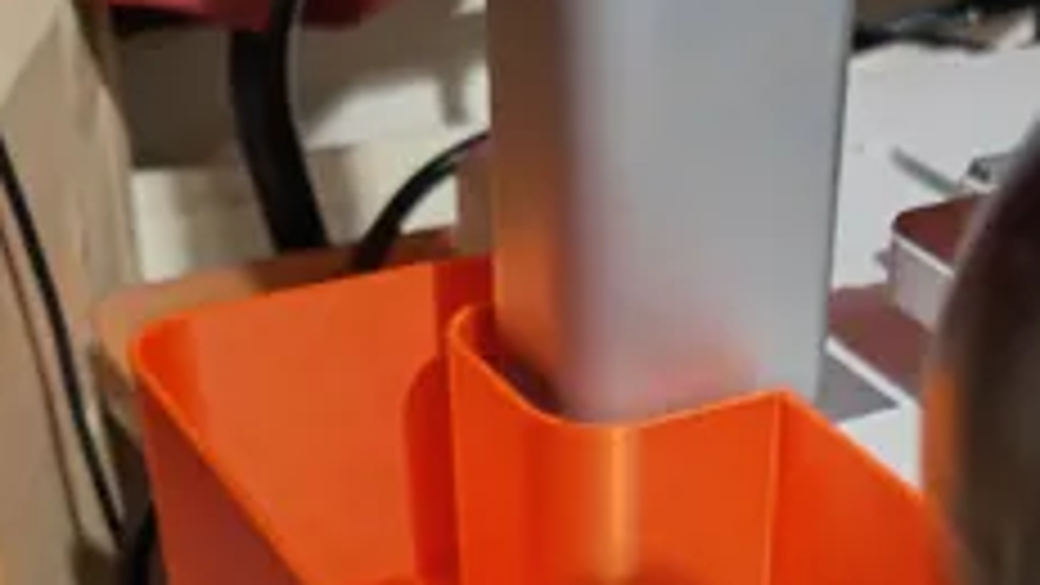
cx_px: 756
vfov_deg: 16.7
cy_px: 763
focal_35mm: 68
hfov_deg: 30.6
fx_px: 1875
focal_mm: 5.53
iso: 2500
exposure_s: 1/25
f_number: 1.8
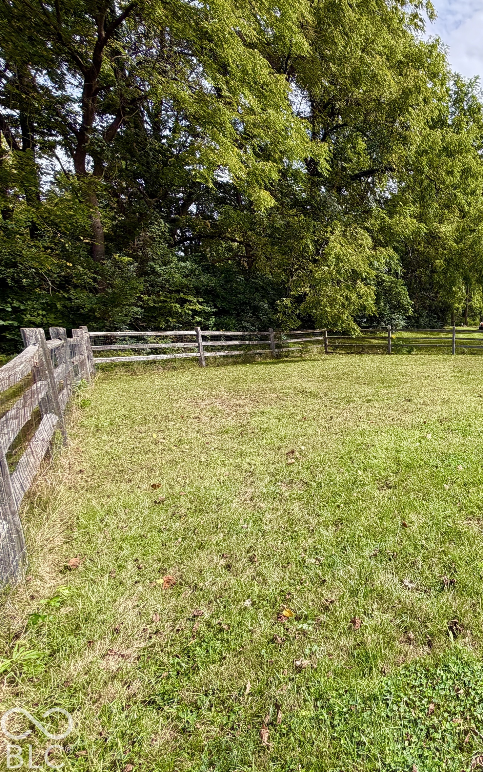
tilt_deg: -8.7
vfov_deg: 85.1
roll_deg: -0.2
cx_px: 515
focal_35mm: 20
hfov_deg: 46.4
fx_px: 421
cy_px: 385
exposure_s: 1/502
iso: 50
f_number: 2.2
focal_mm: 2.22
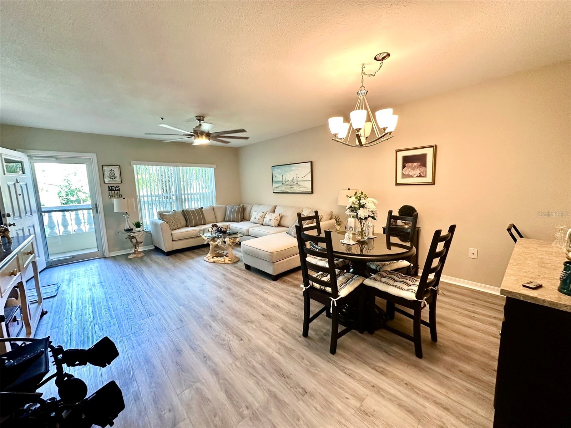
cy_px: 214
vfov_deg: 85.7
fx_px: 231
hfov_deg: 102.1
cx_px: 286
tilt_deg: -7.0
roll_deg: +1.6
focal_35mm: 14
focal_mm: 2.22
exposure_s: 1/60
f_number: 2.2
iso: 200
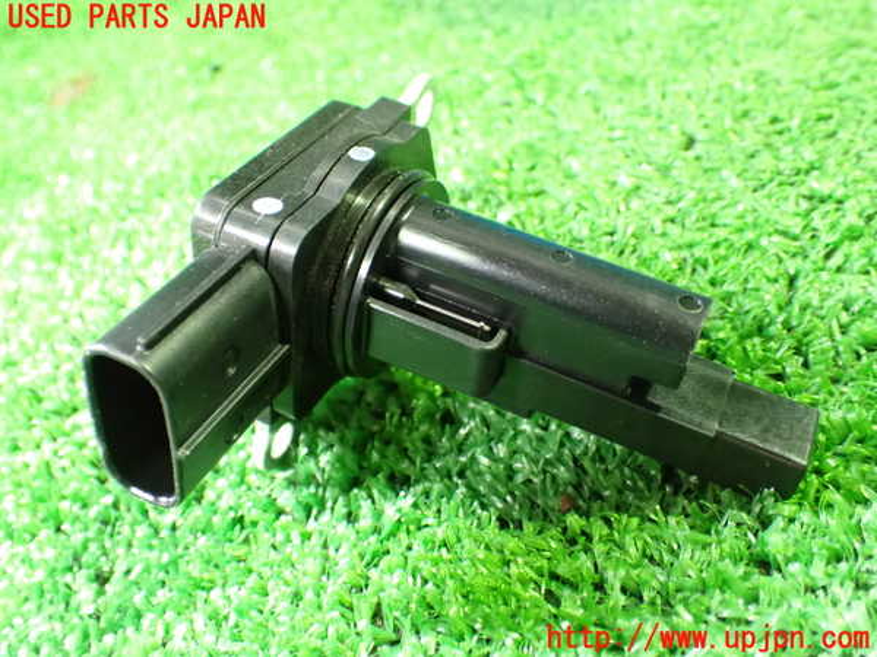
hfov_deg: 51.4
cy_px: 328
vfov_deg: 39.7
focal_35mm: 36
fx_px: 912
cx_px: 438
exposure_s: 1/40
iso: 1600
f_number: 2.5
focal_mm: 6.37
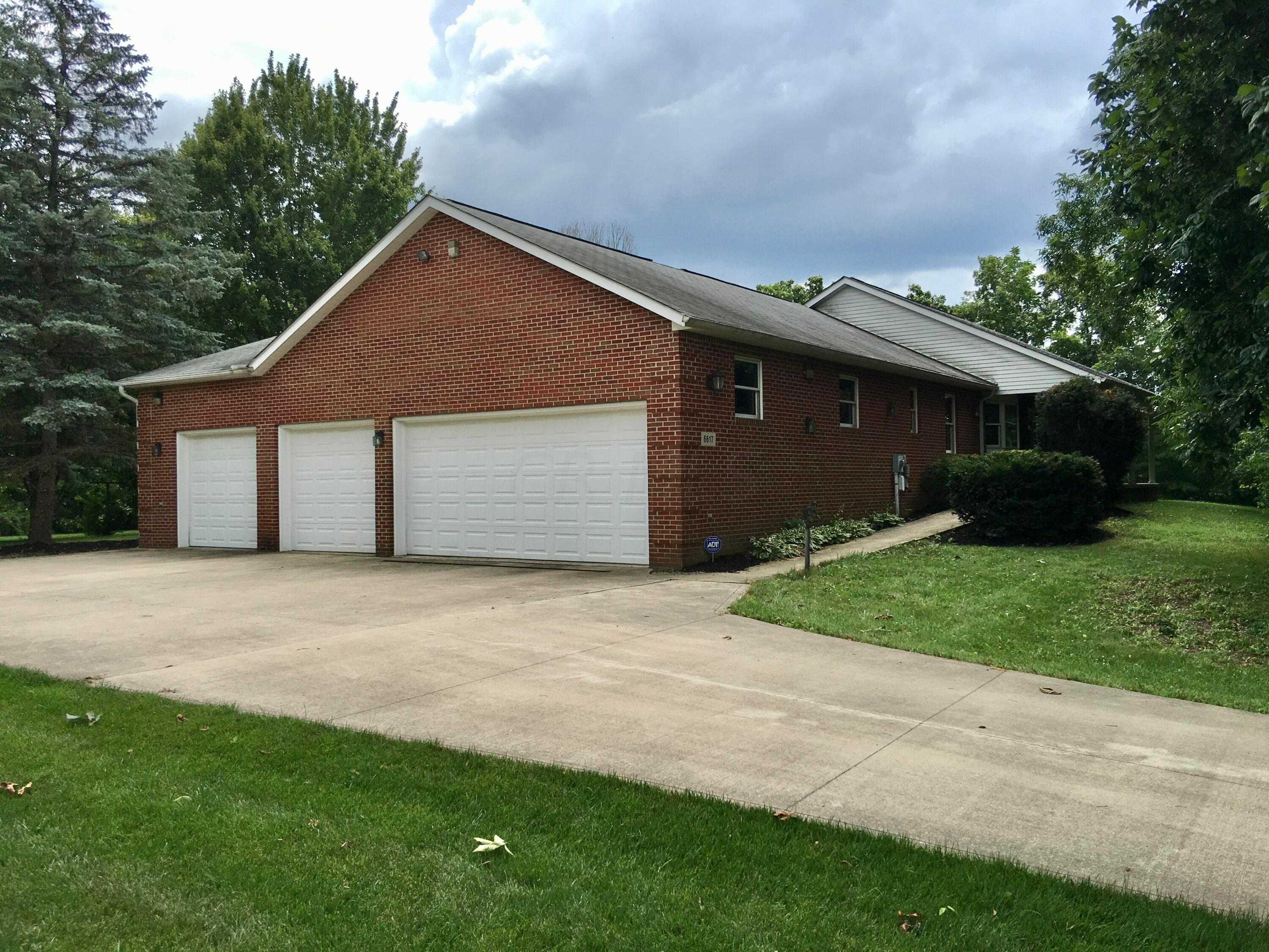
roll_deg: +0.1
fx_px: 1063
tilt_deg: +3.3
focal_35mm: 29
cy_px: 476
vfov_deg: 48.2
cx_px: 634
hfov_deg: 61.7
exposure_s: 1/1425
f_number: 2.2
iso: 25
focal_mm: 4.15
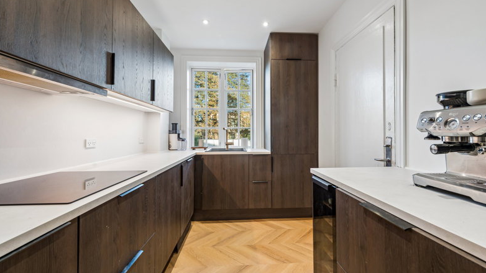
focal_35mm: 15
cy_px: 132
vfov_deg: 70.5
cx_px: 246
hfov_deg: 103.0
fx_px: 193
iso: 250
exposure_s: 1/10
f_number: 9
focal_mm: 14
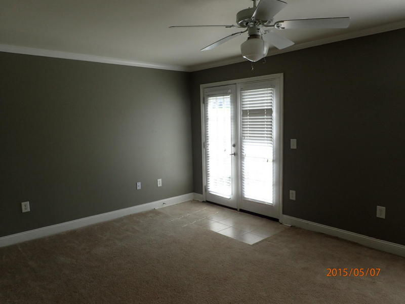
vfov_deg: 54.9
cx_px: 202
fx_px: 292
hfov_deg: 69.4
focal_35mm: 25
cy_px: 152
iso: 100
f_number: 2.8
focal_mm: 4.5
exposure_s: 1/200
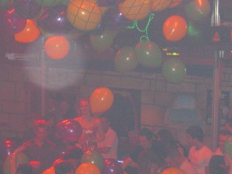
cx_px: 94
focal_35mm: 116
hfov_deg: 17.0
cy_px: 102
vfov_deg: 12.8
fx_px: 777
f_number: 3.6
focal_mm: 11.8
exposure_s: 1/60
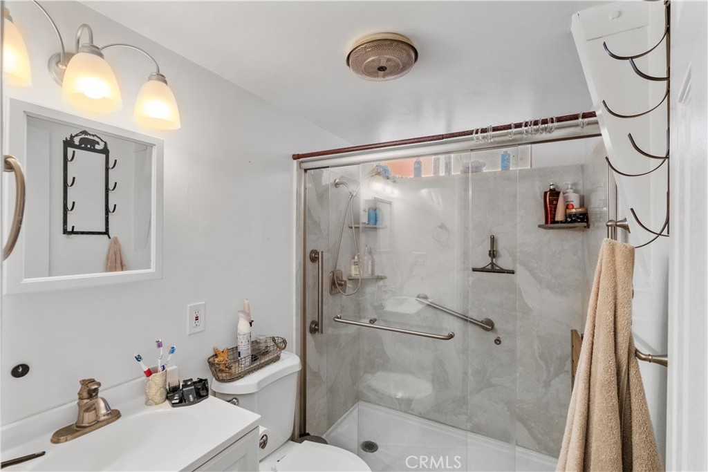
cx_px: 354
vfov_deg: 77.3
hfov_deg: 100.4
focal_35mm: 15
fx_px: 295
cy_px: 236
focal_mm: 10
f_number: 6.4
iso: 1600
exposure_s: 1/80
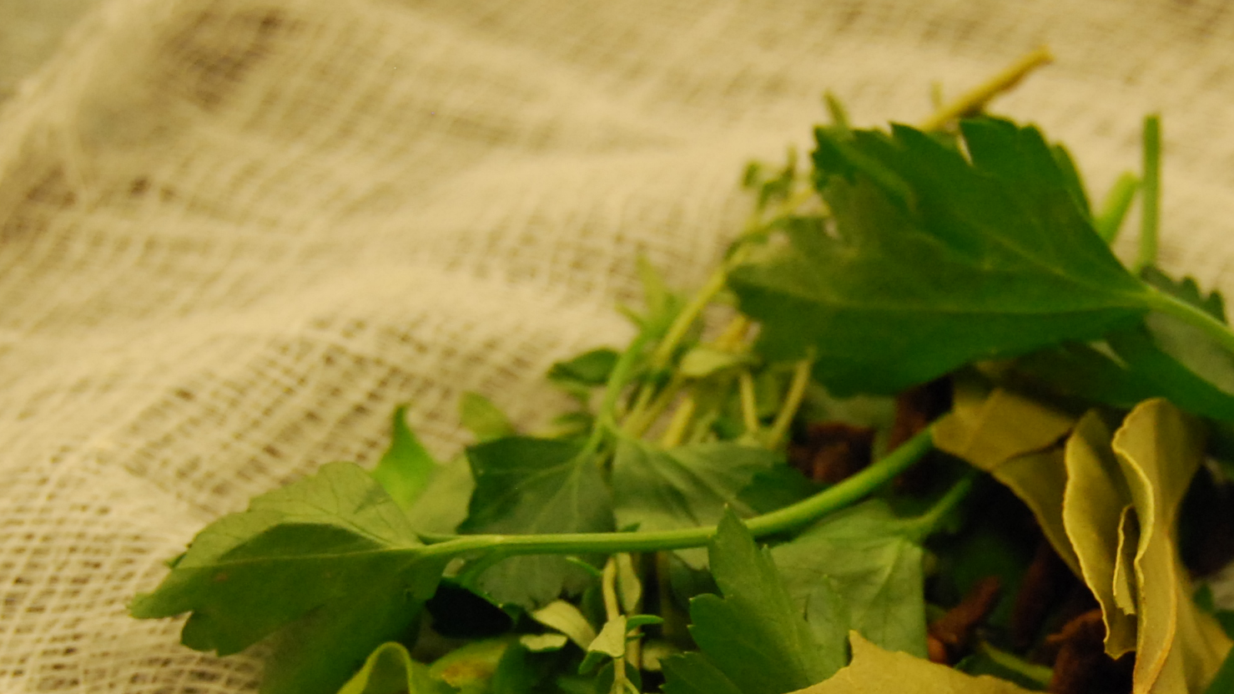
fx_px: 5661
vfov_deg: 7.0
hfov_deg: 12.4
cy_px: 437
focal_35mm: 173
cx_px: 859
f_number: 5.3
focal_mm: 42
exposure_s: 1/30
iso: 560
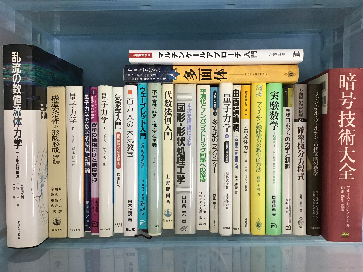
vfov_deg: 45.4
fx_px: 325
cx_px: 182
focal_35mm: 31
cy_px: 136
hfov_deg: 58.4
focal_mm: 3.3
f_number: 2.4
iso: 64
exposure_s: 1/30
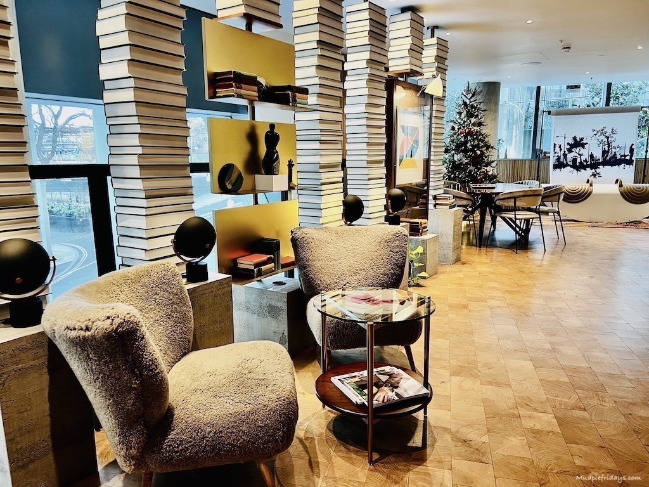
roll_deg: +0.7
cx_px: 324
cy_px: 244
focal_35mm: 26
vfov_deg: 53.1
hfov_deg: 67.3
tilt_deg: -11.3
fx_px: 487
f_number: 1.5
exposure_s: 1/50
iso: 160
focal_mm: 5.7
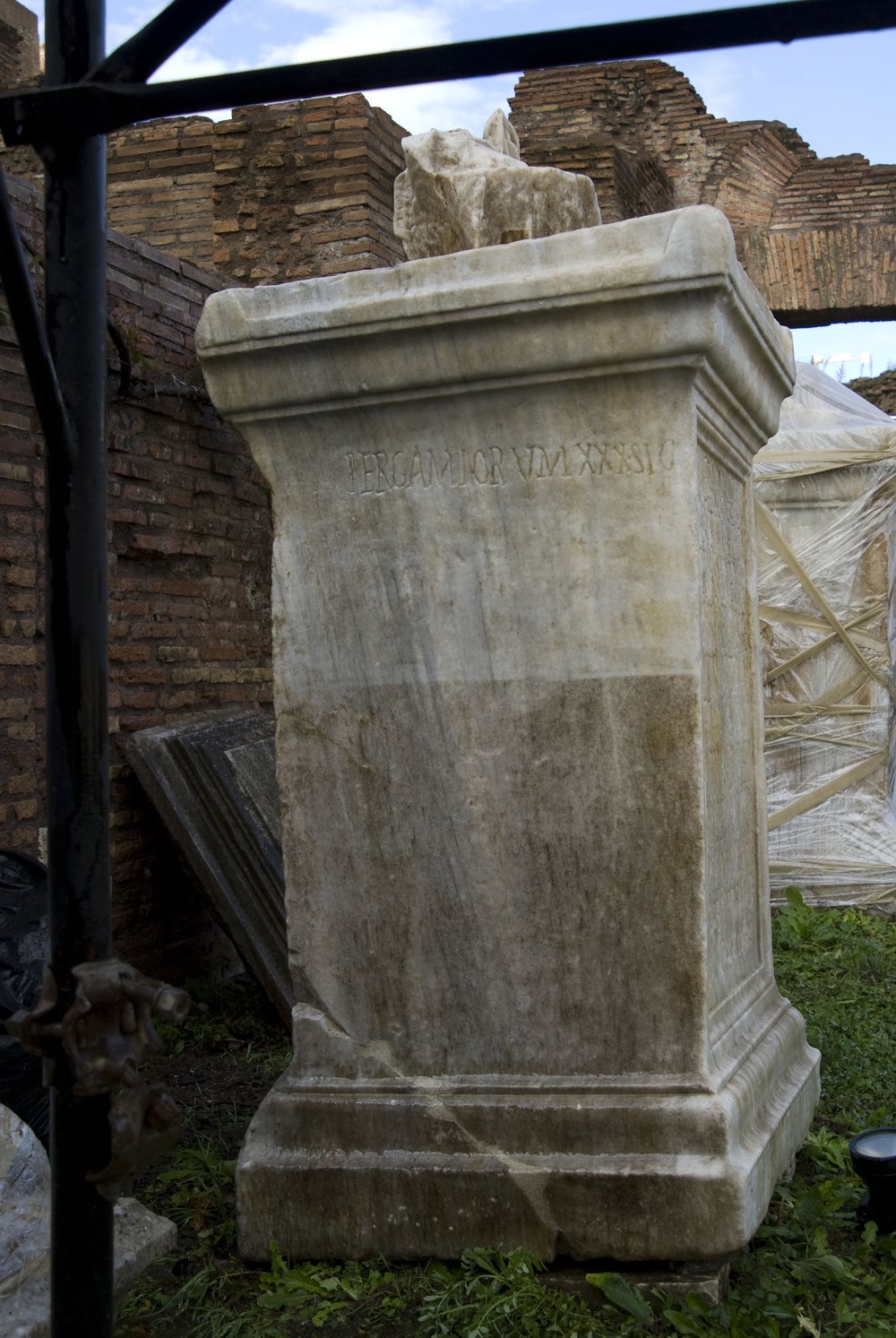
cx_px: 448
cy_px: 669
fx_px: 1563
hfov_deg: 32.0
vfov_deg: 46.3
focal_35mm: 42
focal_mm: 28
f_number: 8
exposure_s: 1/250
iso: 200
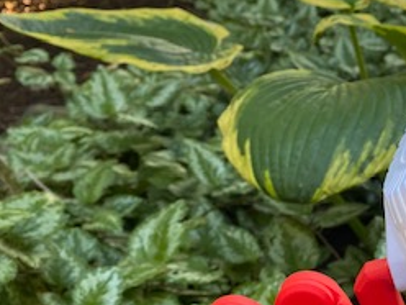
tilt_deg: -27.4
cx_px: 442
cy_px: 308
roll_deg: +3.4
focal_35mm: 67
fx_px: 786
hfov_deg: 26.7
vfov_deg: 21.1
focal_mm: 4.25
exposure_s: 1/114
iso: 125
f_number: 1.8
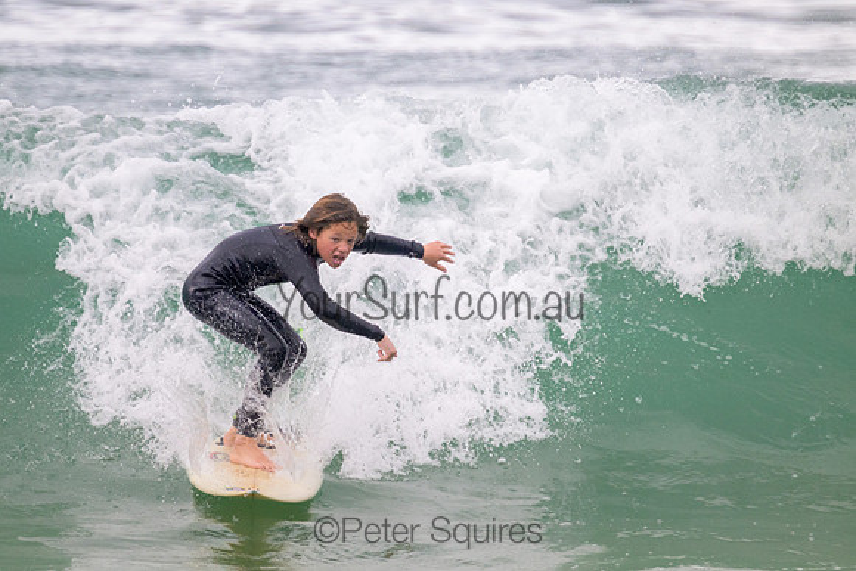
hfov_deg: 2.4
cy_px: 269
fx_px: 20289
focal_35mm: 853
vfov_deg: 1.6
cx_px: 403
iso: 1400
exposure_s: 1/1250
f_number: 11
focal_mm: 800
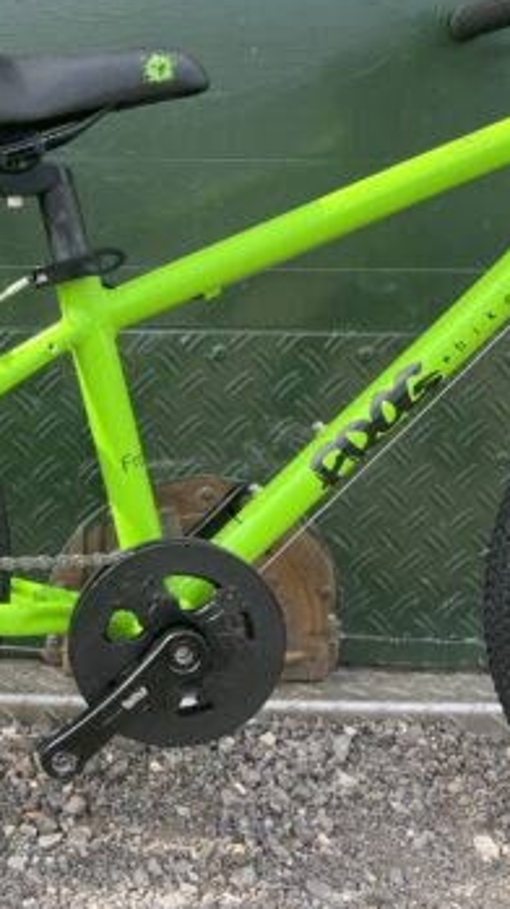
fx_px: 939
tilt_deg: -10.5
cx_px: -88
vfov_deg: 51.6
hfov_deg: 27.1
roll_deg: +1.3
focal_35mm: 39
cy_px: 453
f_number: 1.6
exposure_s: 1/598
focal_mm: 5.1
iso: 50
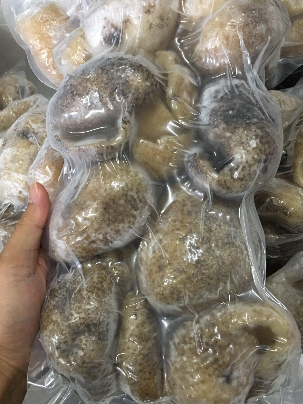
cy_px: 202
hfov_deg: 41.8
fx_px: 397
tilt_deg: -72.0
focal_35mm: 34
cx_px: 153
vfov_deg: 54.0
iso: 80
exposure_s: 1/10
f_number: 2.2
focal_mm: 4.15
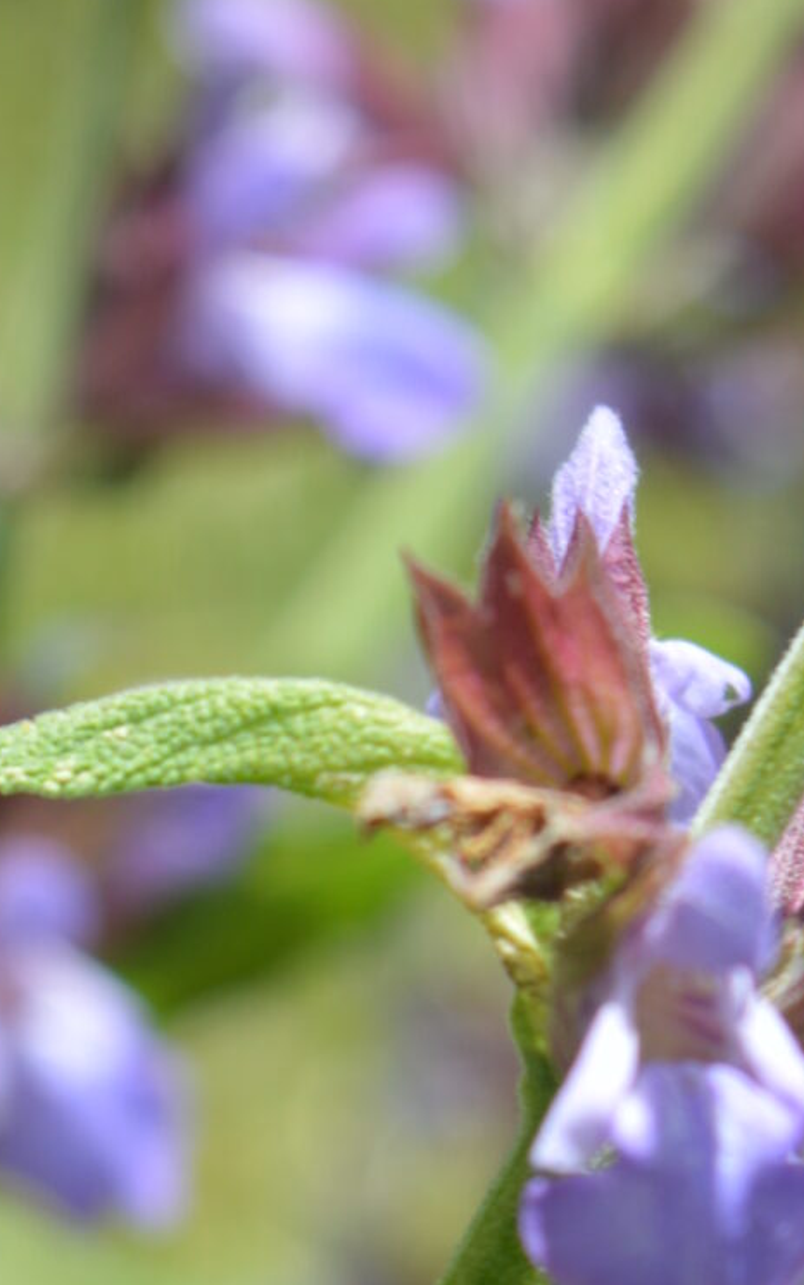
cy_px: 1399
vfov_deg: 7.2
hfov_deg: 4.5
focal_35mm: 289
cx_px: 117
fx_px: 10117
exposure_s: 1/200
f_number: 7.1
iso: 100
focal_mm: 55
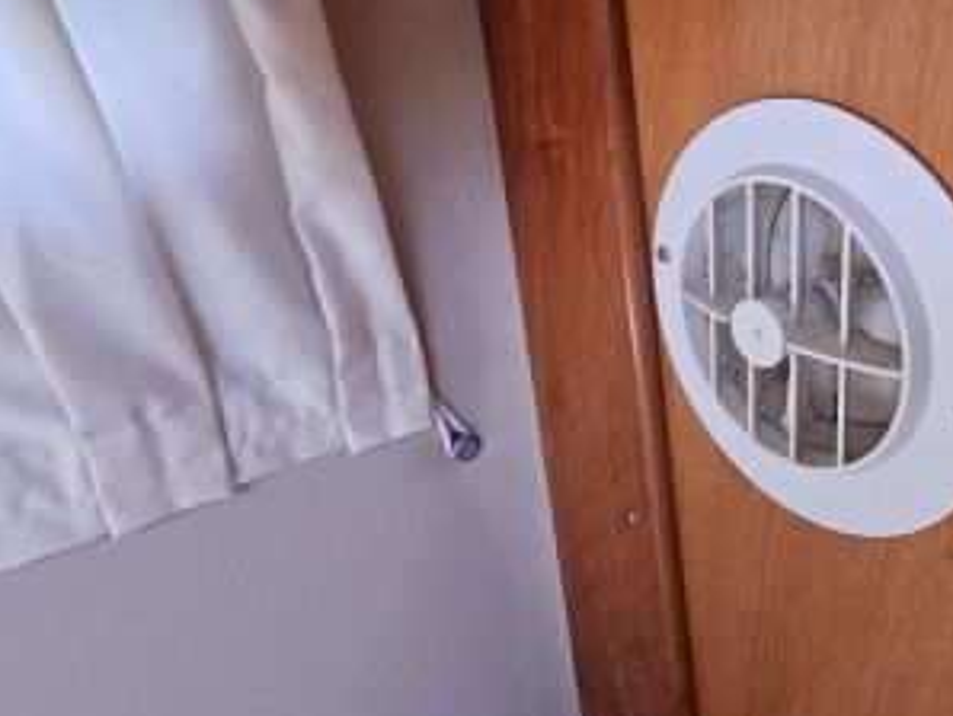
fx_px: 661
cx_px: 617
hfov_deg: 69.9
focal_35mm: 24
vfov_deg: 55.9
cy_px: 248
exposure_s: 1/77.4
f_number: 2.2
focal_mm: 2.2
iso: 125
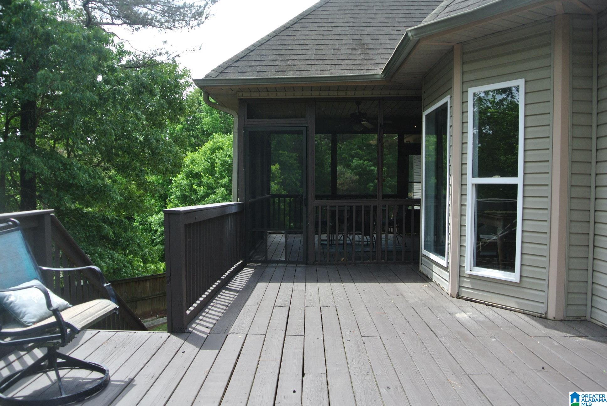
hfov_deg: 63.6
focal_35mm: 29
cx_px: 304
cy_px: 203
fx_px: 490
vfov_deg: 45.1
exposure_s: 1/320
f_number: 4
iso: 100
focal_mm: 11
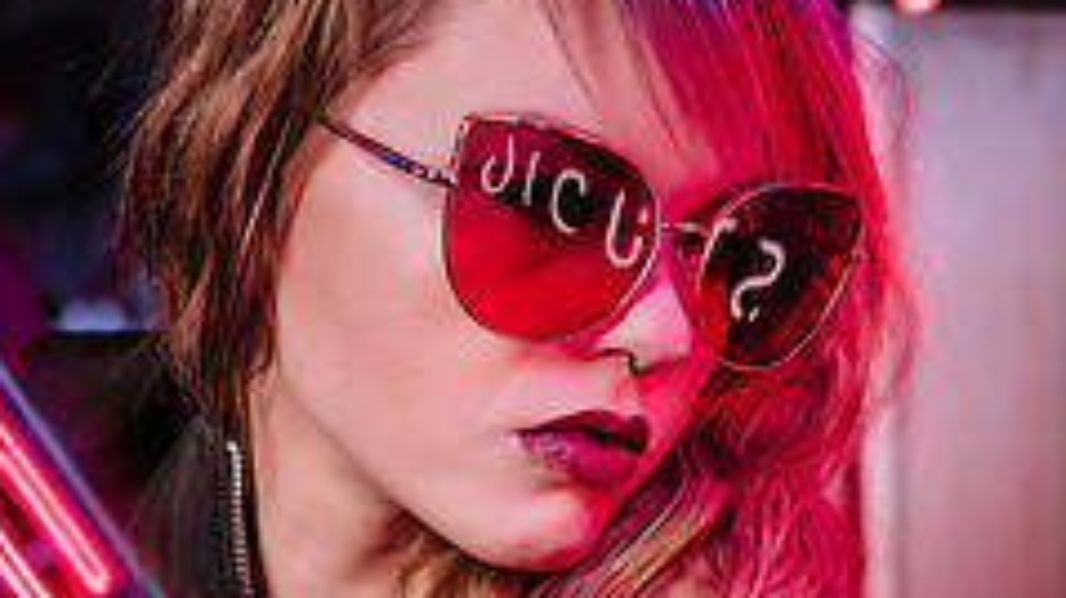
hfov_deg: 24.7
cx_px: 994
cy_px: 513
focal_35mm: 83
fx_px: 2344
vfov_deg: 14.4
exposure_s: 1/100
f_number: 2.8
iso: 100
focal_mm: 31
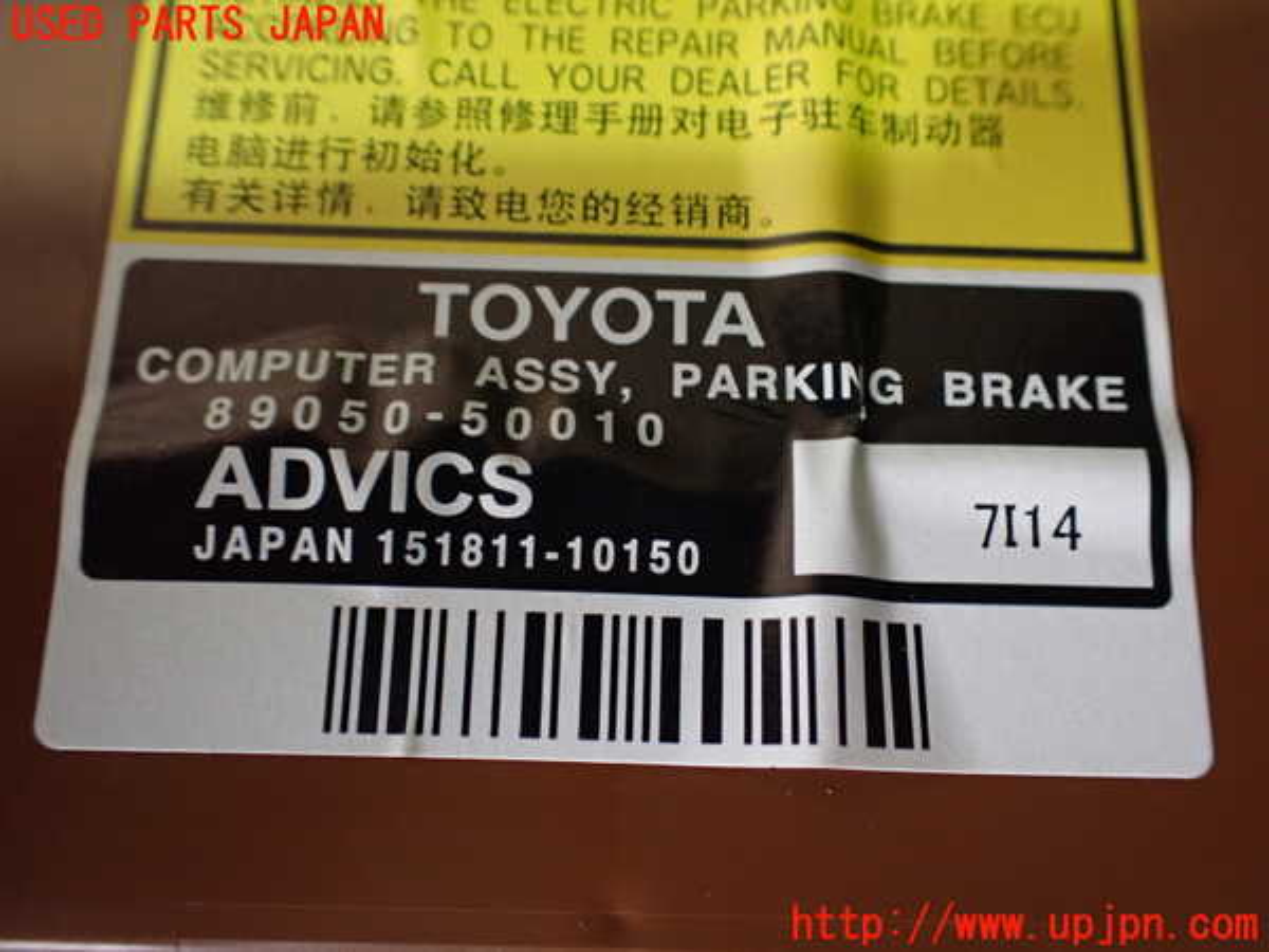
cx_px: 634
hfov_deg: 60.0
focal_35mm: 30
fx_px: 1100
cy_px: 476
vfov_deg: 46.8
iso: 800
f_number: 2.3
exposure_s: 1/50
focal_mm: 5.4
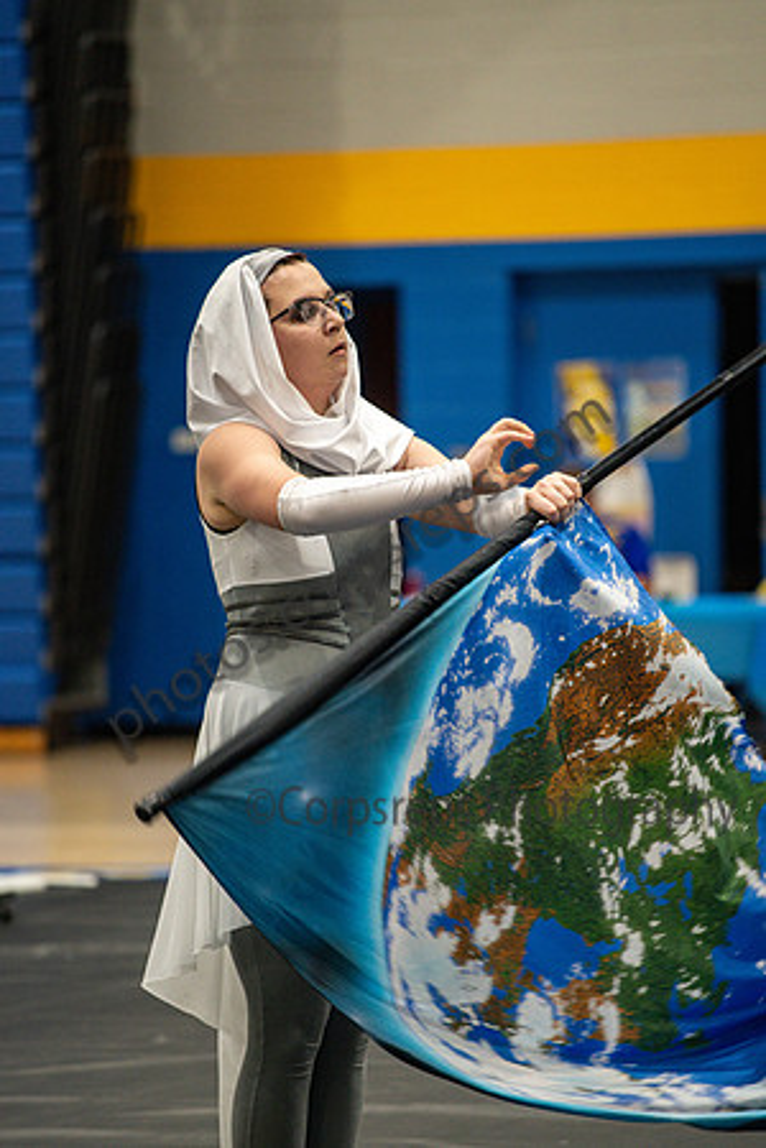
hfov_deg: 6.9
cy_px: 574
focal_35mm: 200
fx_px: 6383
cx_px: 383
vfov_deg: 10.3
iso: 4500
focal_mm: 200
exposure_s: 1/500
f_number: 4
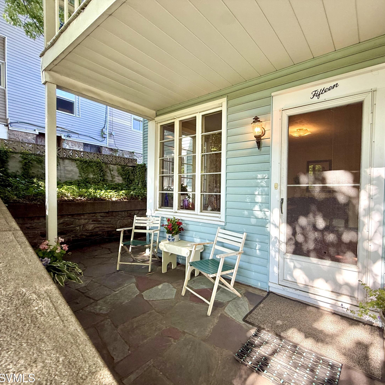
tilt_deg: -3.8
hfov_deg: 83.5
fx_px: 214
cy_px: 198
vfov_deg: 83.9
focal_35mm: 17
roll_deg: +1.4
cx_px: 218
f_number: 2.2
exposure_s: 1/99
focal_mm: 2.22
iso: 64
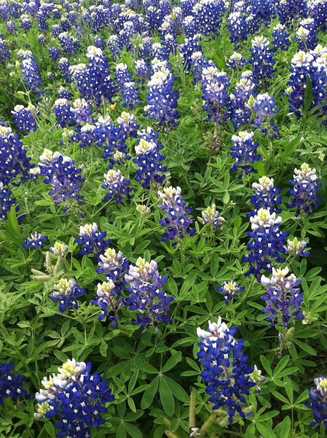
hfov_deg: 40.6
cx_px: 164
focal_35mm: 35
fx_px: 442
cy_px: 219
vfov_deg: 52.7
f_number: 2.8
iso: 80
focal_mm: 3.85
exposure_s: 1/536
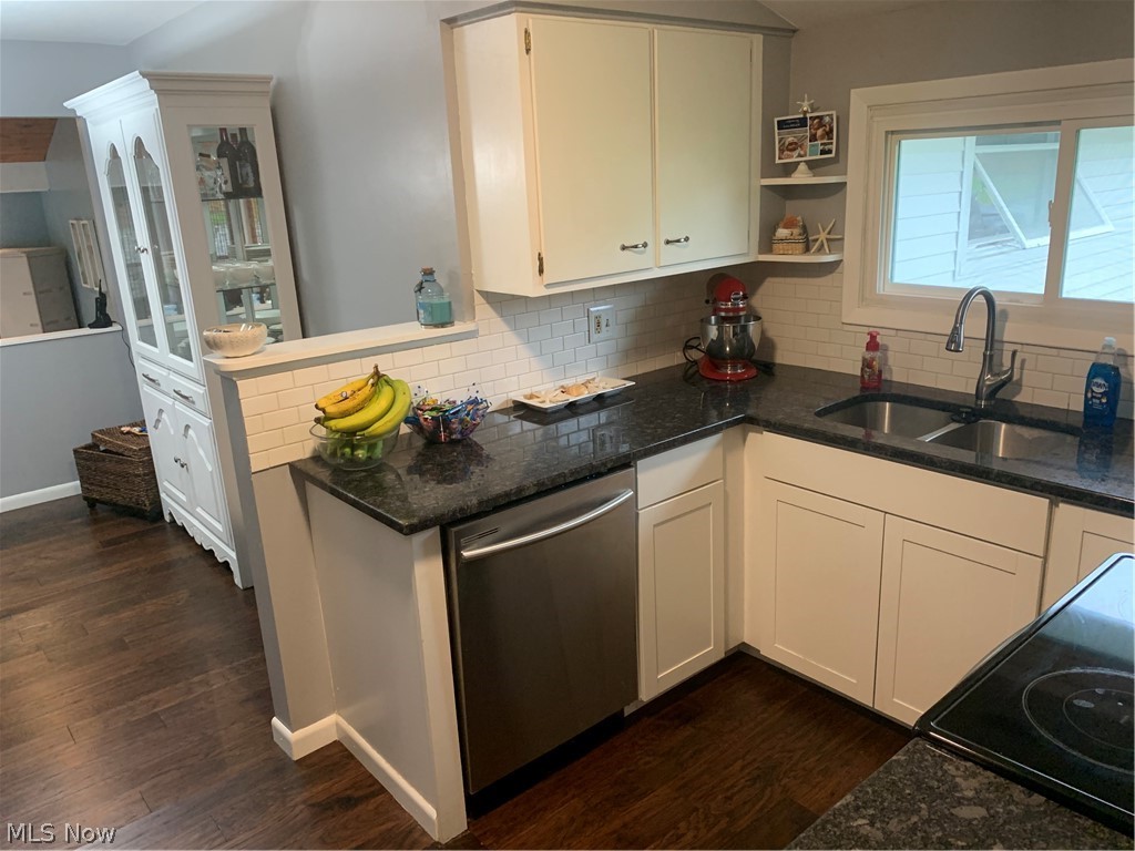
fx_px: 852
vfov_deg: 53.1
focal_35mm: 26
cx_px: 568
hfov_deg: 67.3
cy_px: 426
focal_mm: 4.25
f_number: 1.8
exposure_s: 1/60
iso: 320
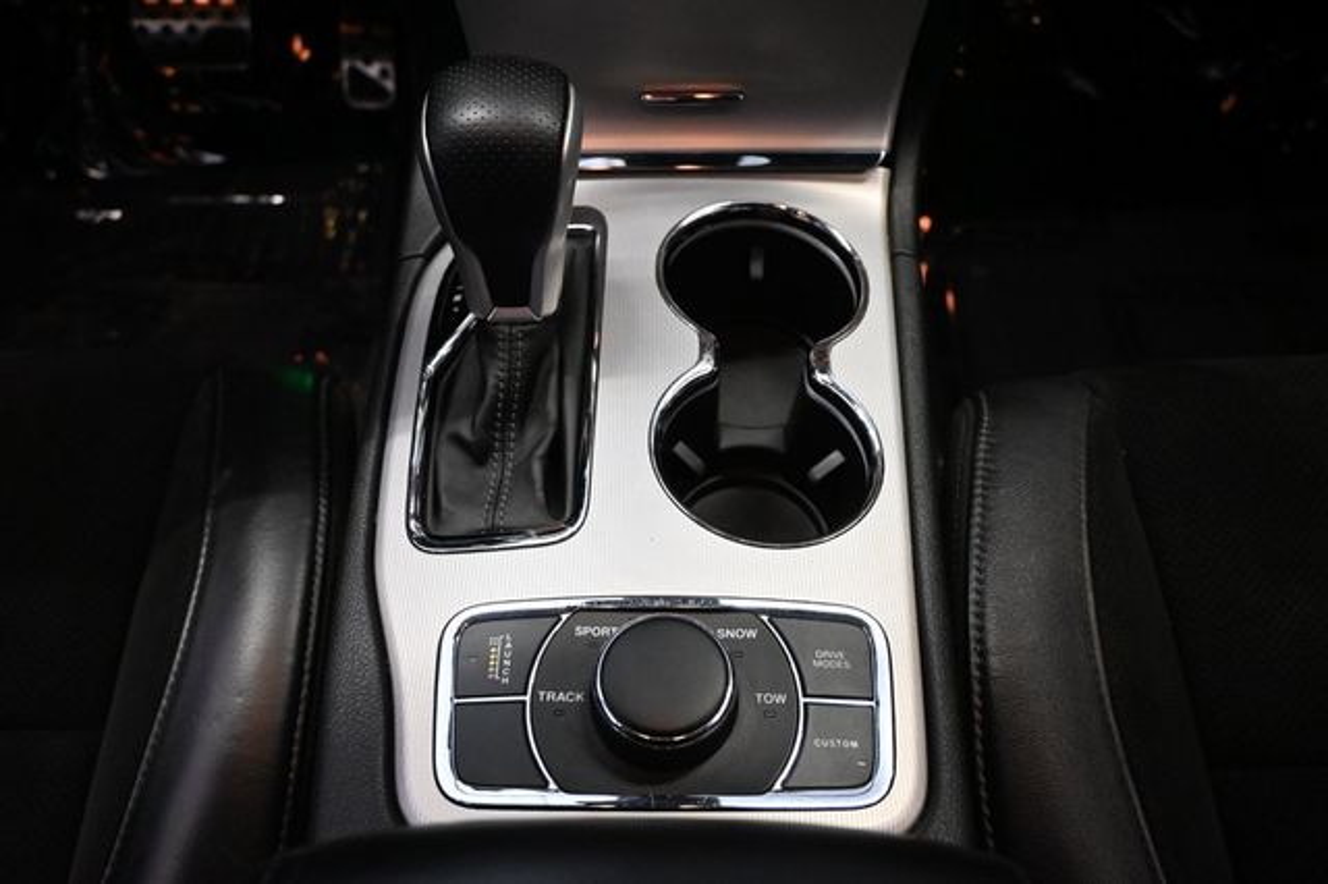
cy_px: 442
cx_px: 664
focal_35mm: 27
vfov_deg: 47.9
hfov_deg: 67.4
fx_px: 995
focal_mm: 18
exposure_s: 1/80
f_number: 3.5
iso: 3200
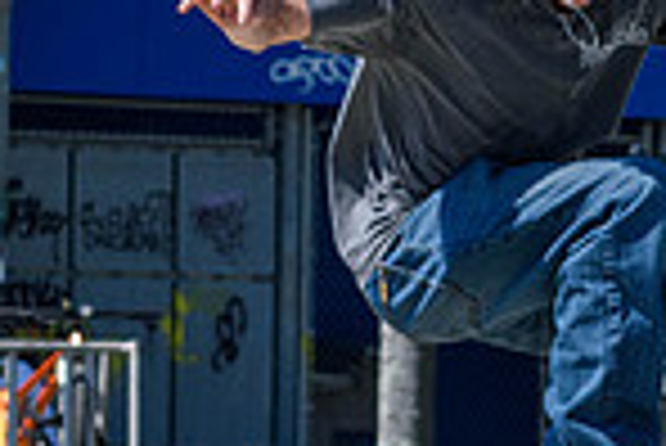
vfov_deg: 2.9
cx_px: 432
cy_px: 439
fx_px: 8703
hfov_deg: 4.4
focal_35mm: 470
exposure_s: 1/1000
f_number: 8
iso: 200
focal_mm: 80
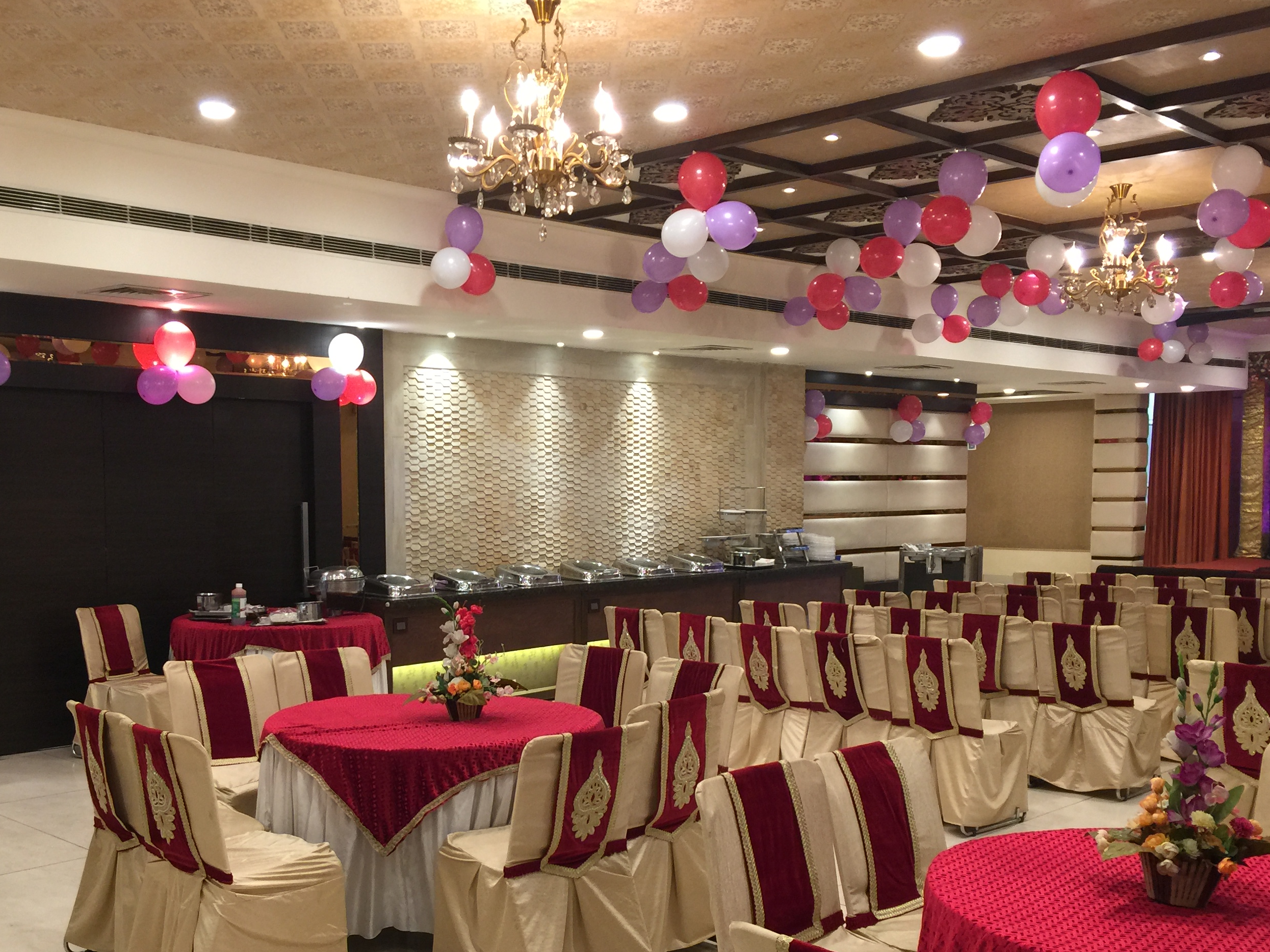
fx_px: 1394
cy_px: 597
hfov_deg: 48.8
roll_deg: -0.9
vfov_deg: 37.5
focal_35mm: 38
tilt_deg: -4.0
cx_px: 532
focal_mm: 4.15
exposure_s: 1/17
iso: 64
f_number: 2.2
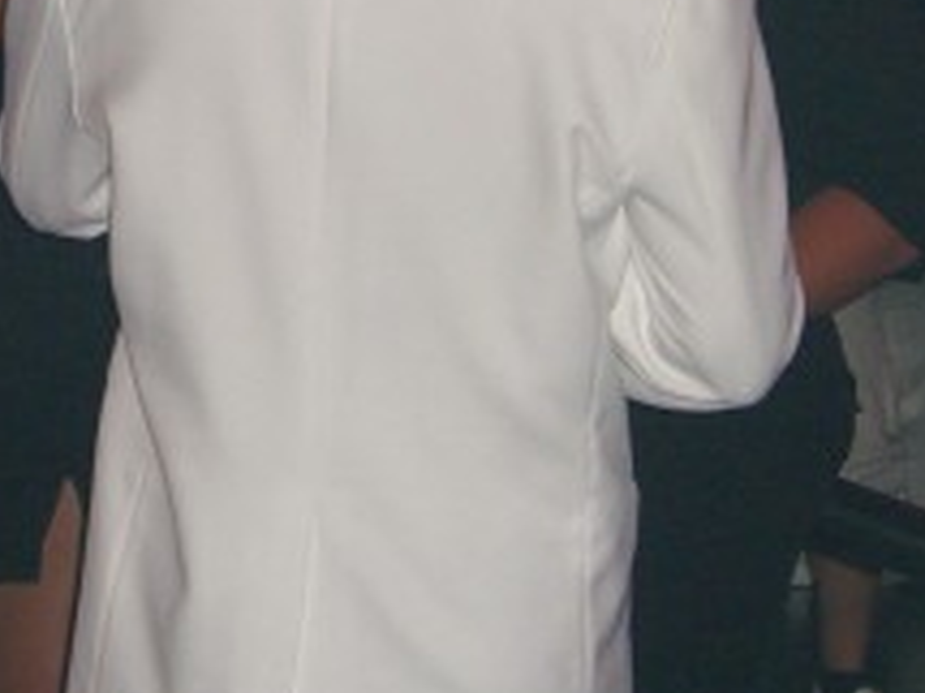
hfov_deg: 10.4
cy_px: 4
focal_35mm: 190
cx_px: 108
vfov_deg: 7.8
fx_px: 5074
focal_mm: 14.2
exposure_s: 1/60
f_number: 4
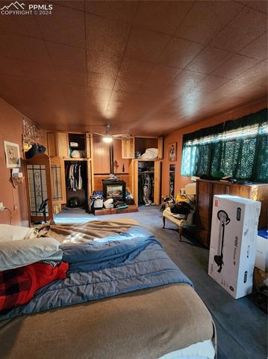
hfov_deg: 89.8
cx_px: 134
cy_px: 180
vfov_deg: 106.2
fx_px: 134
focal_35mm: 13
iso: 800
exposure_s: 1/24
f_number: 2.2
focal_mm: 2.2
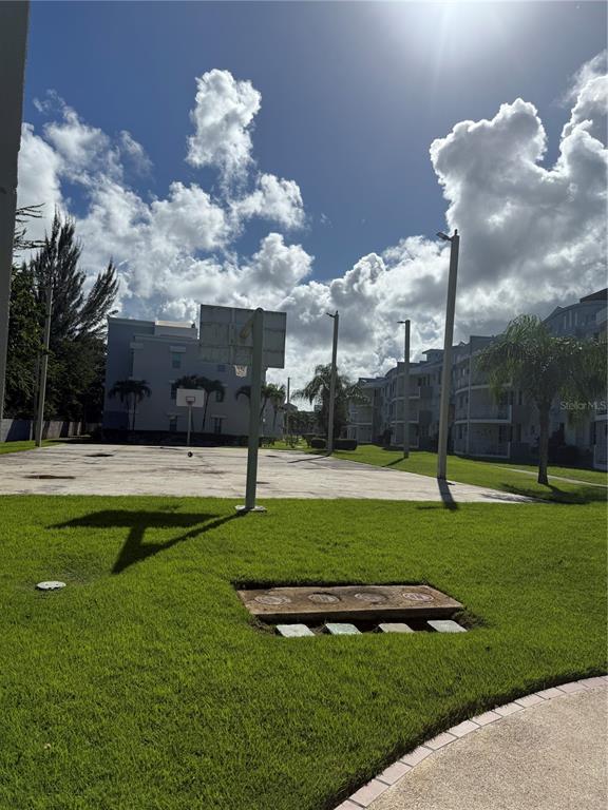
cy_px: 405
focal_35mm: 24
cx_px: 304
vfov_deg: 71.6
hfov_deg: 56.8
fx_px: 562
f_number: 1.78
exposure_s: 1/14286
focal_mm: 6.76
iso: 50
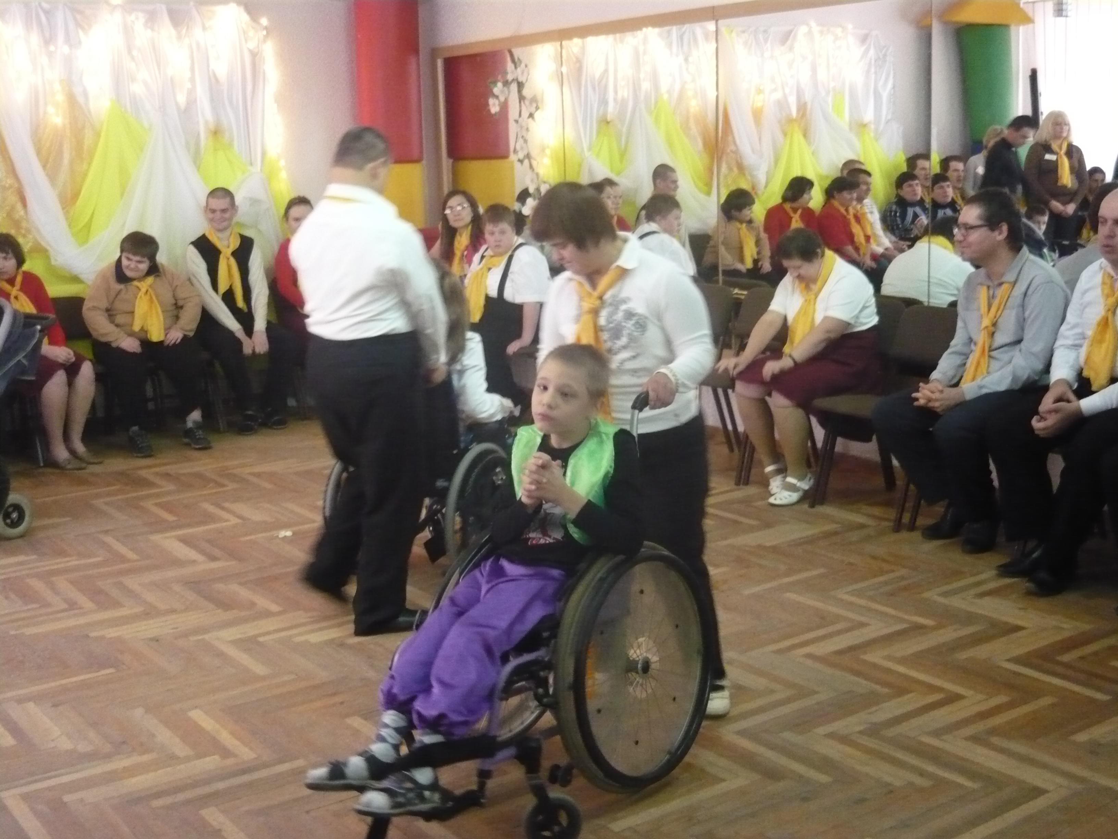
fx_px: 1324
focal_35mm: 41
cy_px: 420
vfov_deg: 35.1
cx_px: 559
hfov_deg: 45.8
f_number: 3
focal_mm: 6.8
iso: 800
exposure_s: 1/25
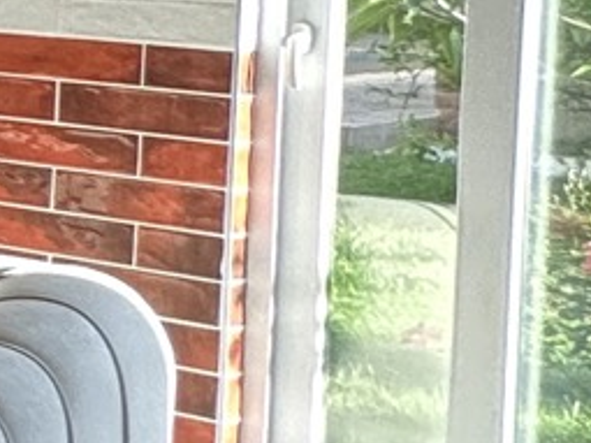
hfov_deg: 9.0
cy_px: -100
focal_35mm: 110
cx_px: -1588
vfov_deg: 13.1
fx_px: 1877
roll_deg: -1.6
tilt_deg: -1.1
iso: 100
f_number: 2.2
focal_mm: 2.22
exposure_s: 1/99
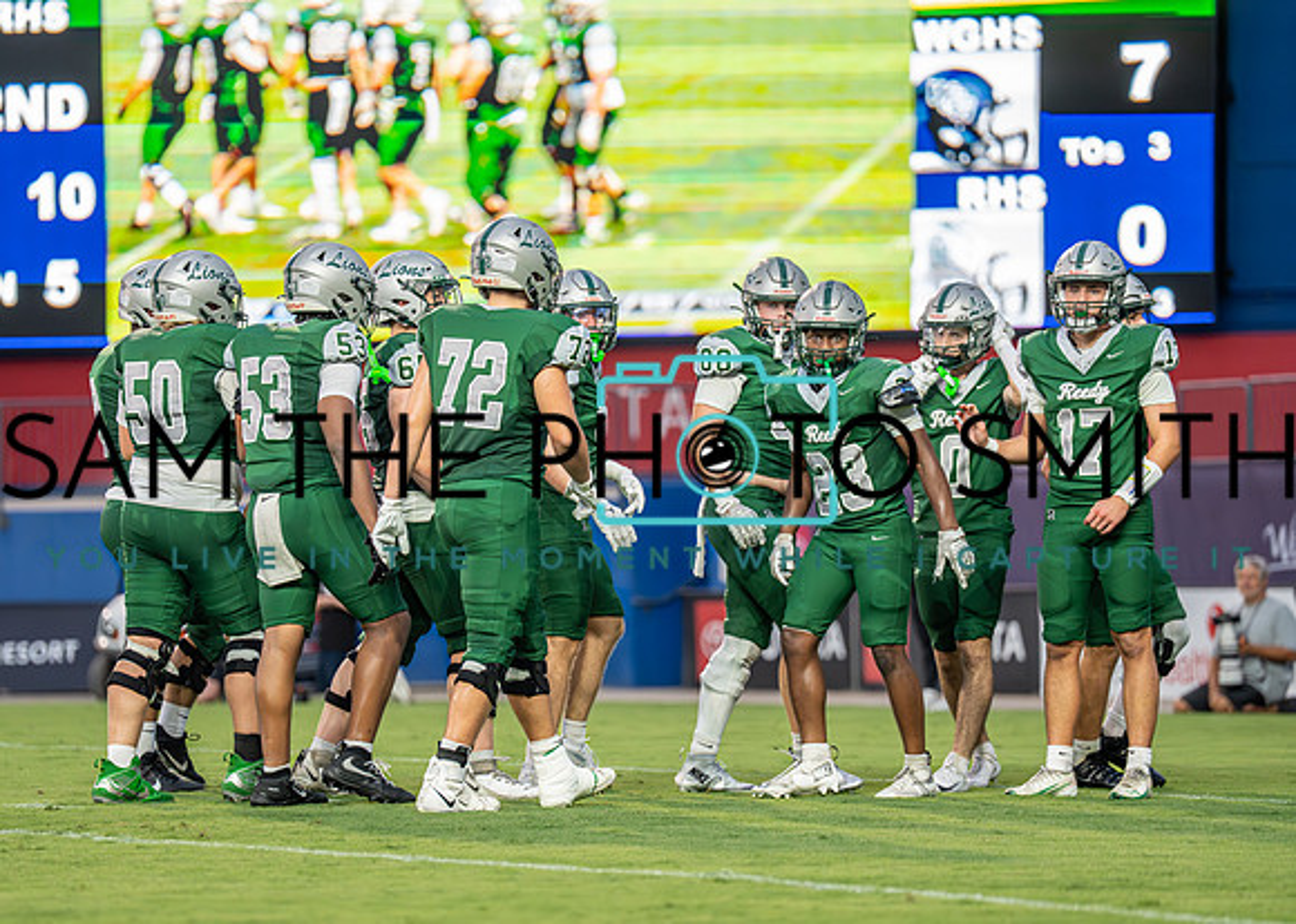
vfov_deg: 7.7
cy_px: 494
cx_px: 567
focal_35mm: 186
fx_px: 6845
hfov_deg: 10.8
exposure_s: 1/1600
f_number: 2.8
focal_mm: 164
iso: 2000
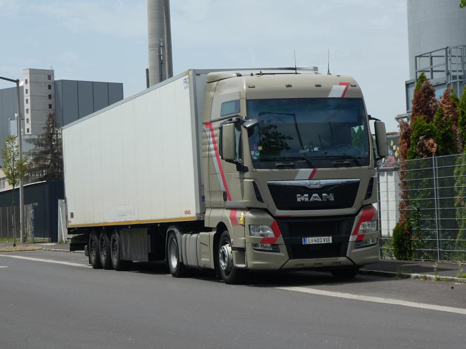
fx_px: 1212
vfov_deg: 16.4
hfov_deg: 21.8
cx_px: 233
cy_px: 174
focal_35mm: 90
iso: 80
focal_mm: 16.1
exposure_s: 1/400
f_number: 5.6
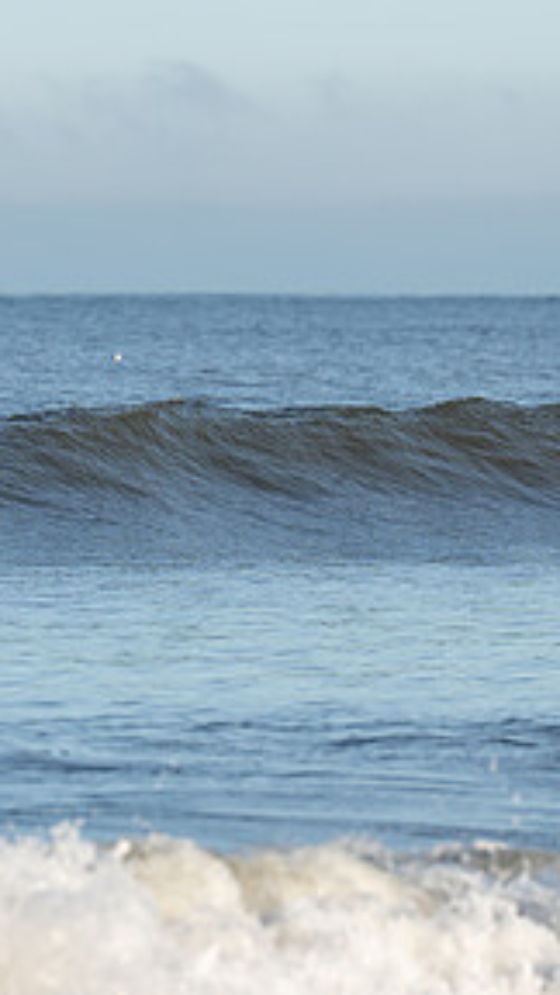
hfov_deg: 2.1
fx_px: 15179
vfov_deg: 3.8
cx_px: -238
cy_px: 436
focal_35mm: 575
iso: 160
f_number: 4
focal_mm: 200
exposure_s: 1/1000
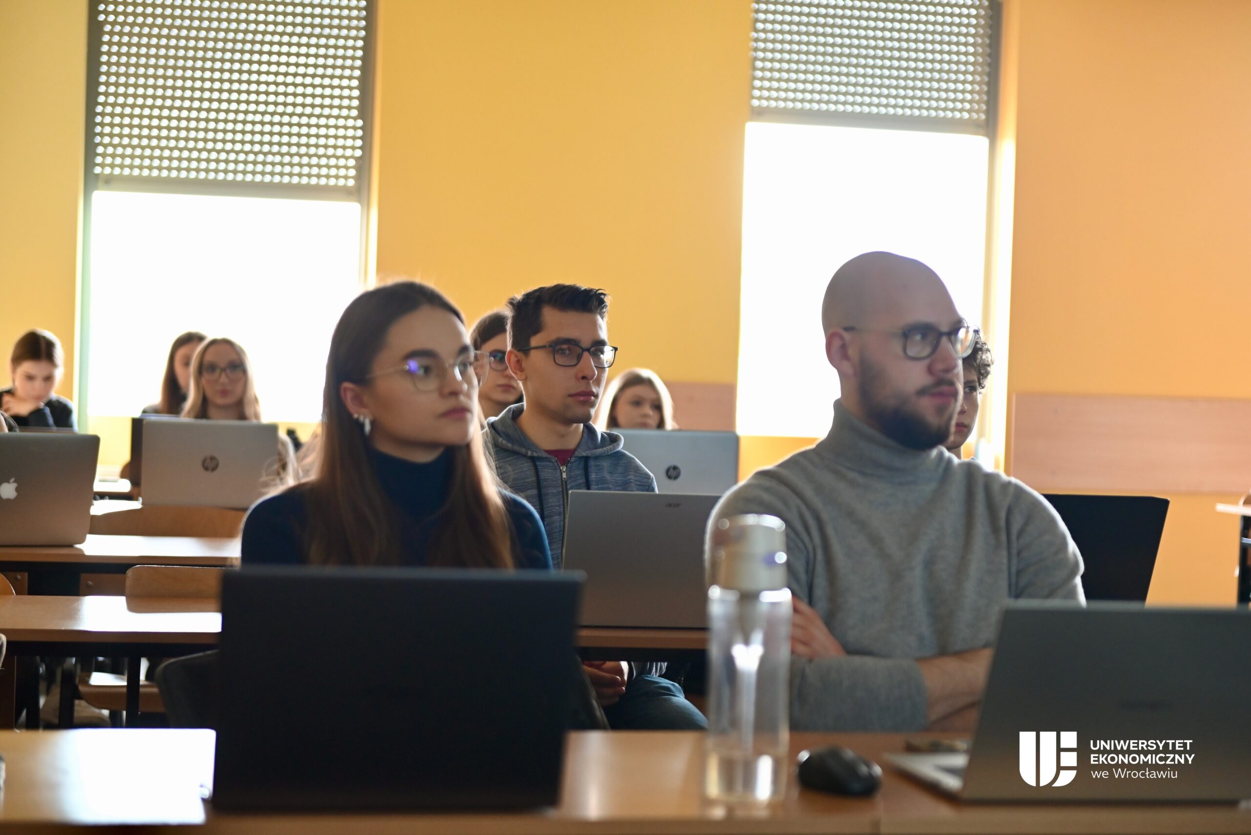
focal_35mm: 70
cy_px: 418
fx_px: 2433
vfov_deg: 19.5
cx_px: 626
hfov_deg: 28.8
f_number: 2.8
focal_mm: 70
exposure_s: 1/100
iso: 1600
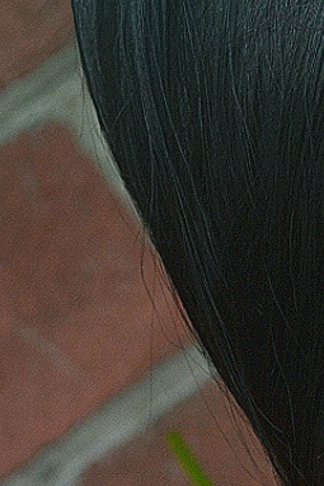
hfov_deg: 4.8
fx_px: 3804
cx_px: 560
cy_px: 431
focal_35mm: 282
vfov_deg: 7.3
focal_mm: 45
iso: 200
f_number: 5.3
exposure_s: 1/250
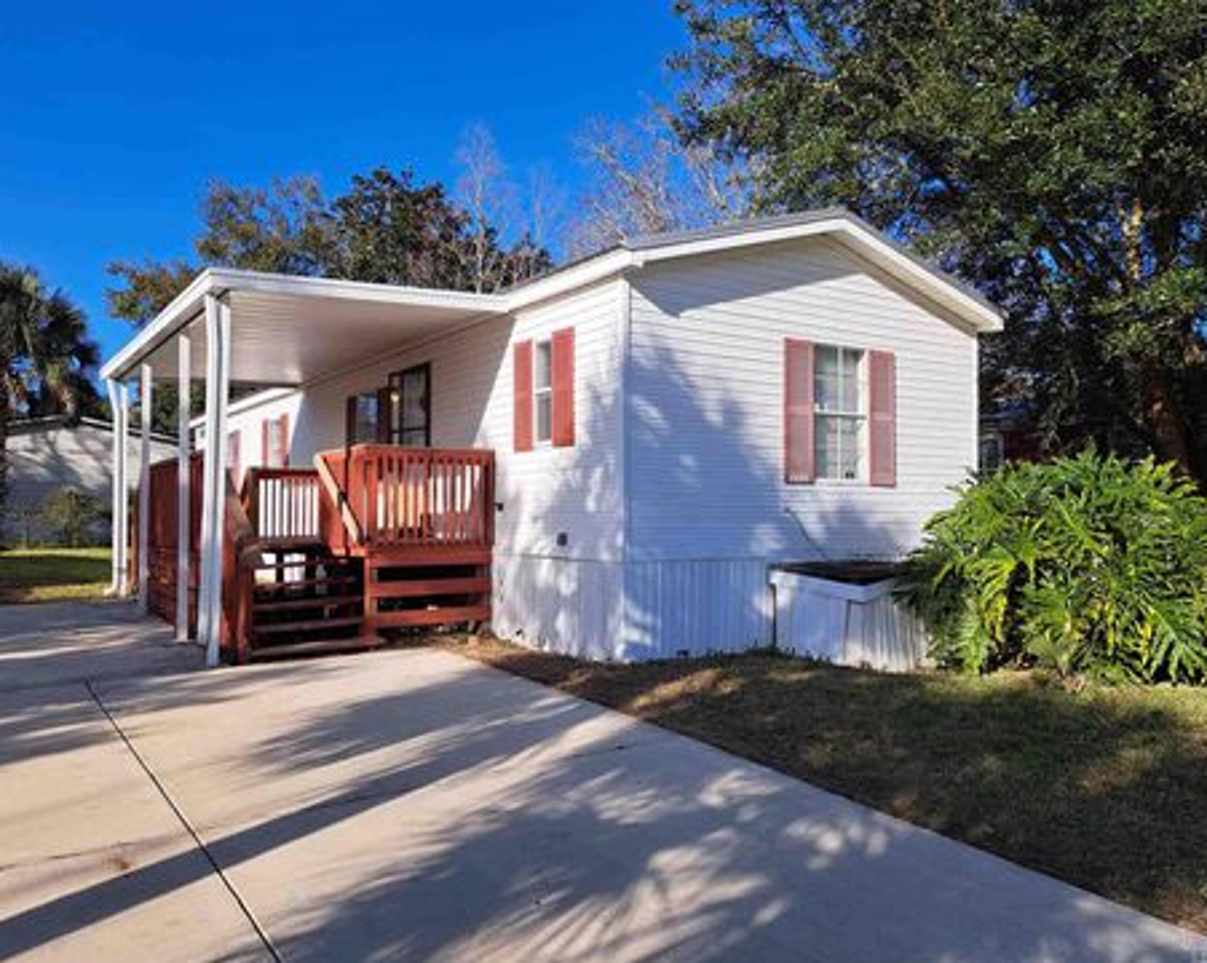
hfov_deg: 66.1
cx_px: 621
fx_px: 928
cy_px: 486
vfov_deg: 54.9
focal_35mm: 26
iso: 50
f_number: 1.8
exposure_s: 1/1294
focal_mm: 5.23
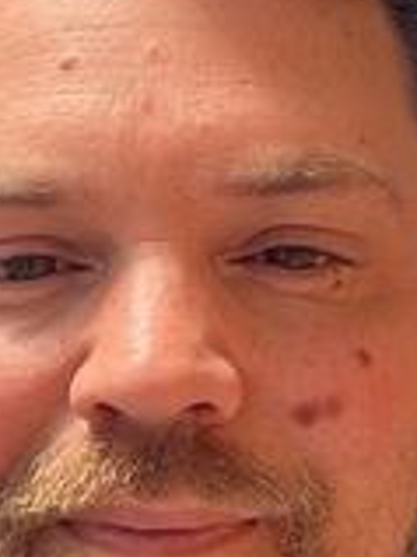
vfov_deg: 17.3
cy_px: 438
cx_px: 172
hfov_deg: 13.1
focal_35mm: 113
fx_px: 1817
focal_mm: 2.69
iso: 25
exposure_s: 1/218
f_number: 1.9
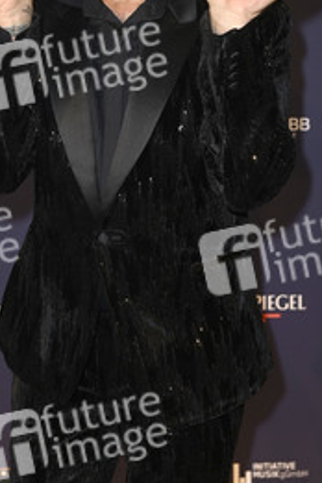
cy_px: 159
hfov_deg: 13.5
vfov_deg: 20.1
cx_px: 126
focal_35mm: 101
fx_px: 1355
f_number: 5.6
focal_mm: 66
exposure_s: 1/200
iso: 400
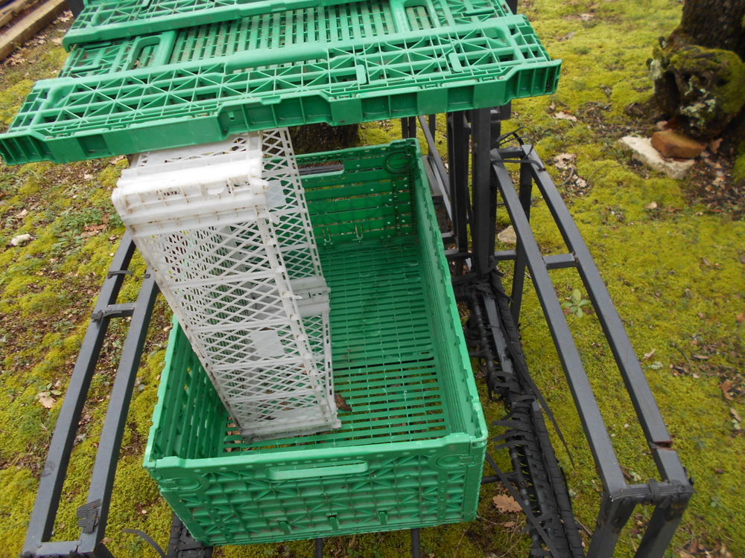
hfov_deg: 67.3
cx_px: 372
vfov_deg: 53.1
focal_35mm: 26
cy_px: 279
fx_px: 560
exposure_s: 1/80
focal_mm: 4.6
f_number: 3.2
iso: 80
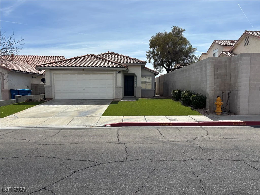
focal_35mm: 26
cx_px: 130
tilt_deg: -3.6
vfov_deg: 53.1
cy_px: 98
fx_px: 195
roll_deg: -0.8
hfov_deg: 67.3
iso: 50
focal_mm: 5.96
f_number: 1.6
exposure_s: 1/5618
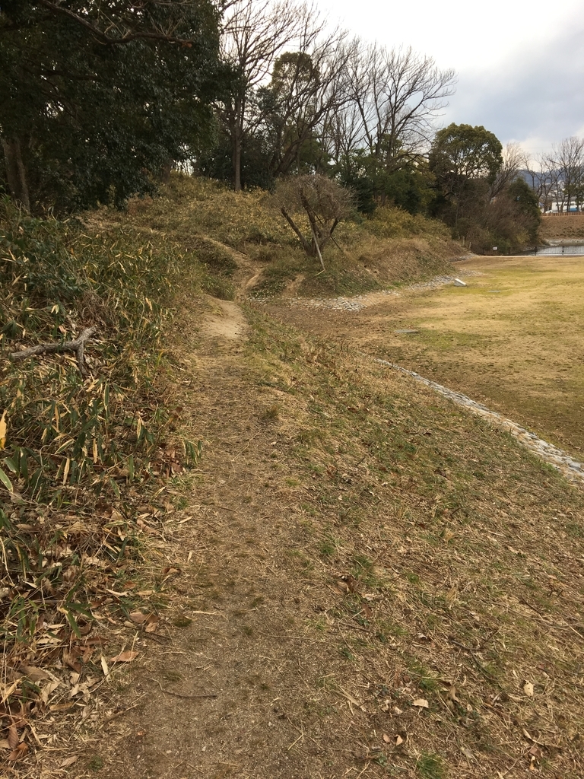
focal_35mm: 29
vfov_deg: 61.7
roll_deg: +2.3
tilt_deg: -13.8
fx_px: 652
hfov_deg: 48.2
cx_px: 292
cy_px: 390
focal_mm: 4.15
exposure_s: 1/420
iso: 25
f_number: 2.2
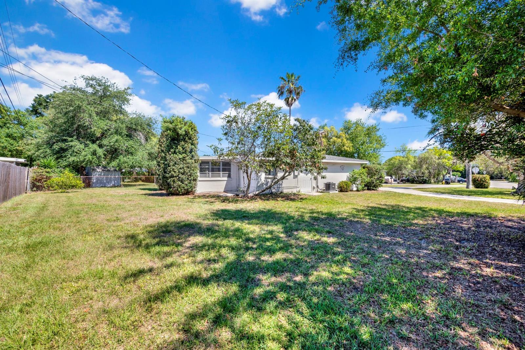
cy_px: 175
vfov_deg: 81.2
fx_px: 204
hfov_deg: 104.2
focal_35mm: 14
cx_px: 262
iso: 250
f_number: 6.3
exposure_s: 1/500
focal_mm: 14
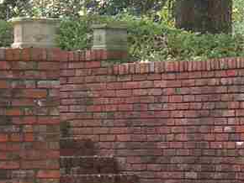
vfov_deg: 4.4
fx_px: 2363
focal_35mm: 335
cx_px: 181
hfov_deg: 5.9
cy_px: -6
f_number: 4
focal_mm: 13.4
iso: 65
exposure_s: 1/59.7
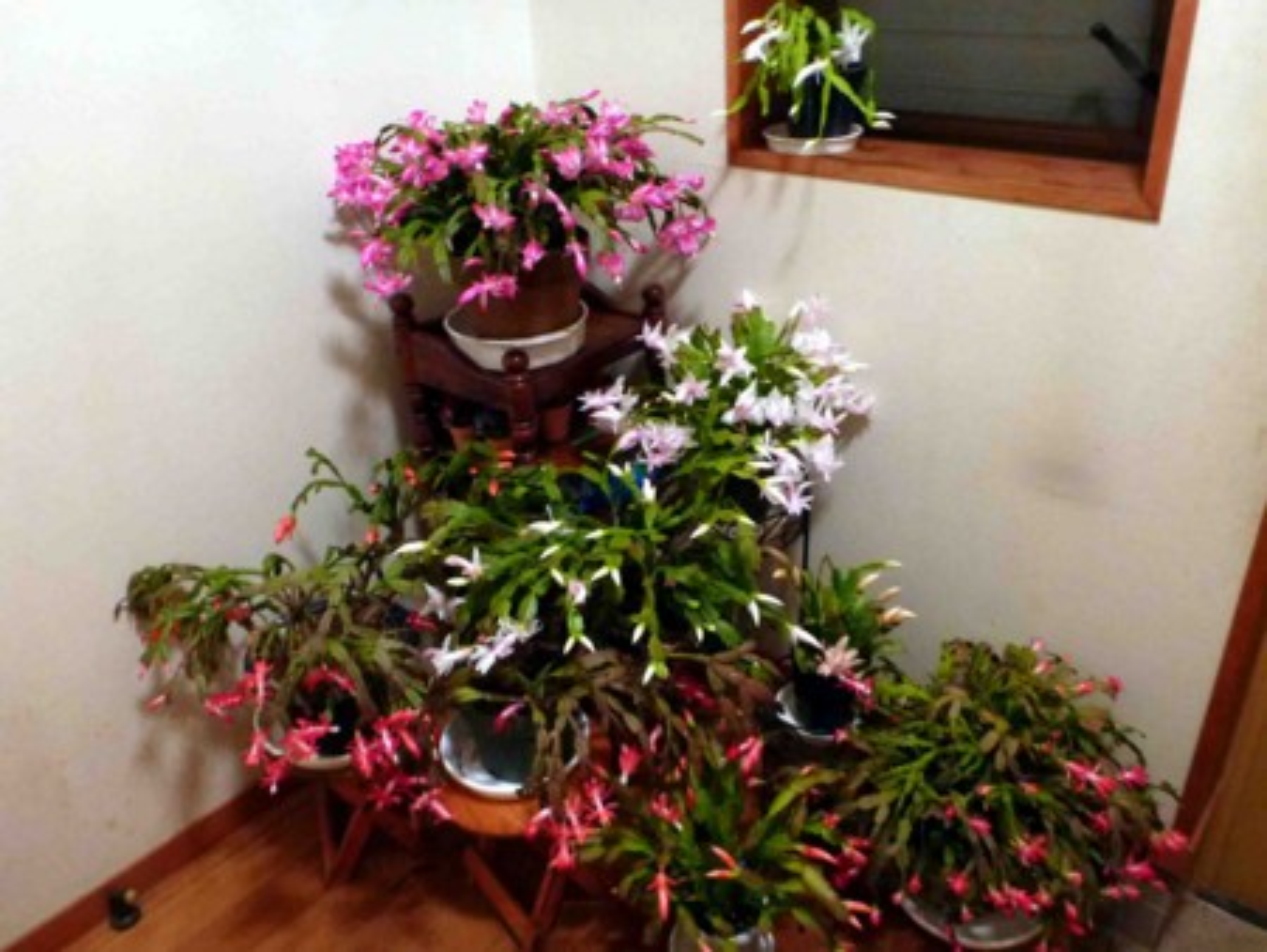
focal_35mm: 28
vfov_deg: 49.8
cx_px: 634
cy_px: 476
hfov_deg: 63.4
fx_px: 1025
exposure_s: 1/4
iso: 400
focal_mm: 4.9
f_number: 3.3
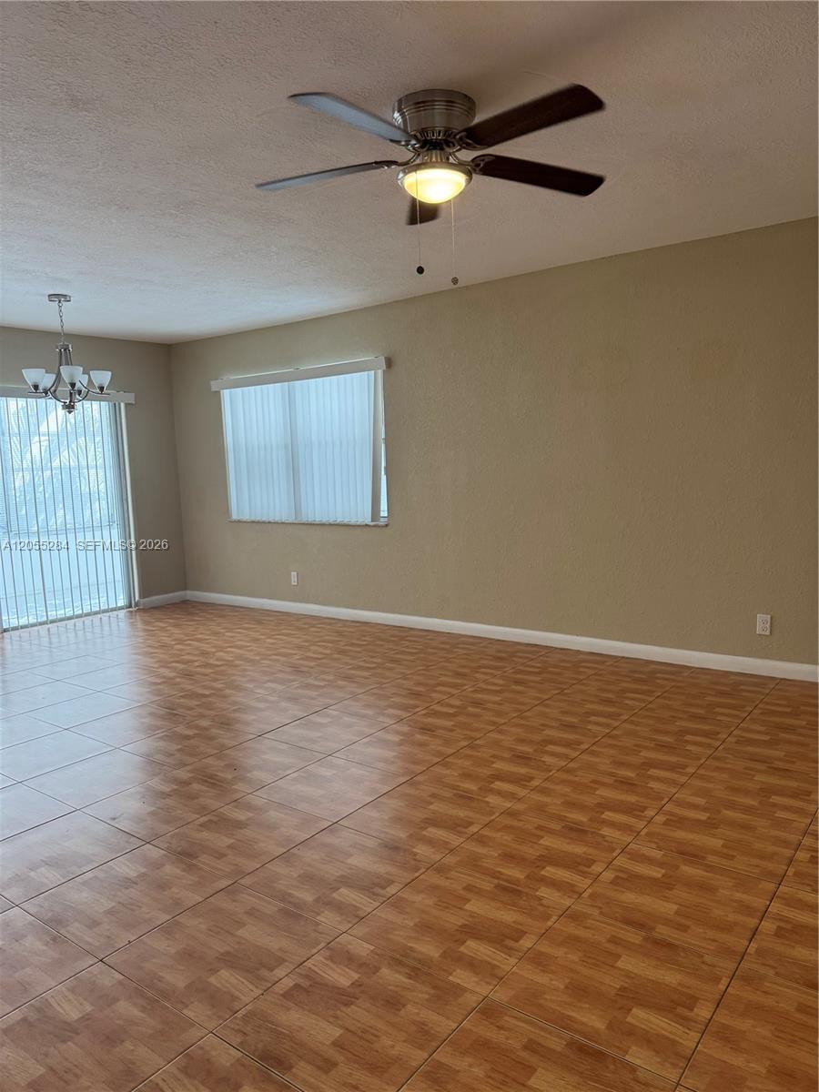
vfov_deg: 71.6
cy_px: 546
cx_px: 410
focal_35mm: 24
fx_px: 757
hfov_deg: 56.8
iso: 160
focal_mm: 6.76
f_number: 1.78
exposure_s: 1/120
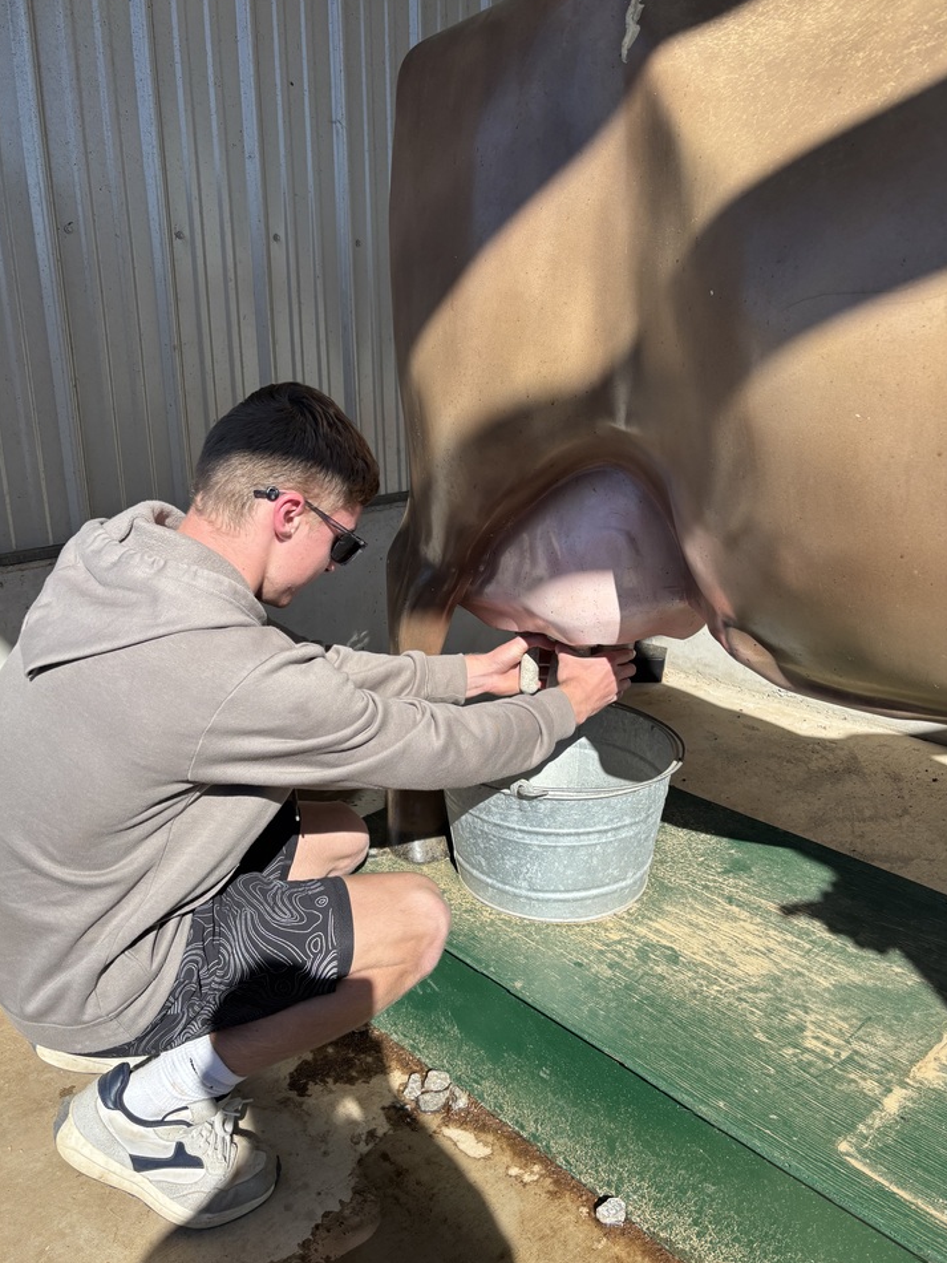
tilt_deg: -18.7
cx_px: 441
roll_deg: +0.0
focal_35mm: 28
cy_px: 618
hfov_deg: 49.7
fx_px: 1022
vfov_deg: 63.4
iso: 50
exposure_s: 1/1695
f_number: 1.6
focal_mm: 5.96
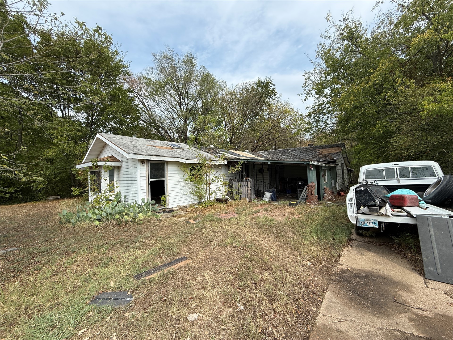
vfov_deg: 85.7
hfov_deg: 102.1
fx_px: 183
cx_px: 226
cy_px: 170
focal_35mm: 14
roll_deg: +1.6
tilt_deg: +1.4
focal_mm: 2.22
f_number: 2.2
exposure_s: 1/942
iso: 50
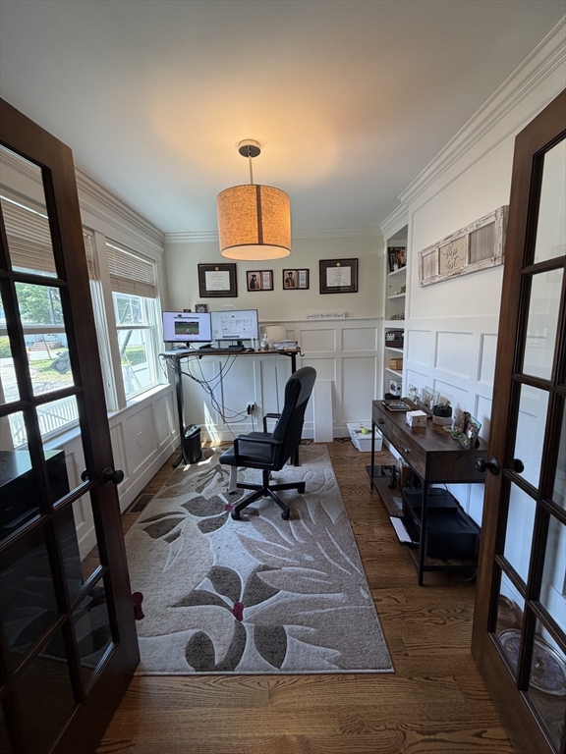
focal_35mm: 14
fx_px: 305
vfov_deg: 102.1
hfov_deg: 85.7
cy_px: 377
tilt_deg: -8.2
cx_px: 283
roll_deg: +0.8
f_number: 2.2
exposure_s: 1/120
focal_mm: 2.22
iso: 160
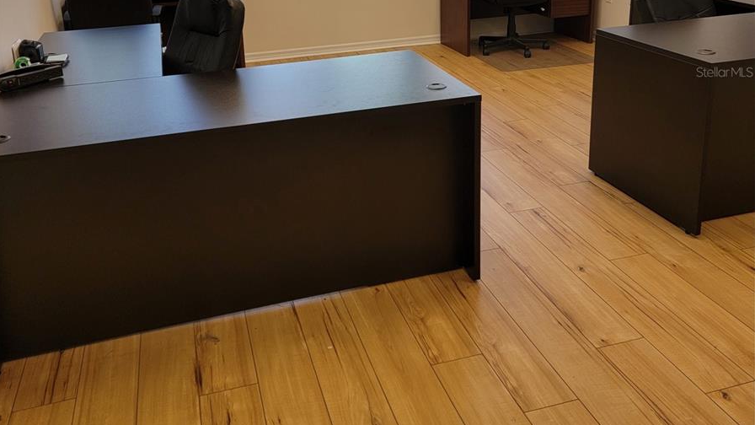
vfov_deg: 32.6
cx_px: 377
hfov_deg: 56.6
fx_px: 701
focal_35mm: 35
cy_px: 72
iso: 80
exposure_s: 1/120
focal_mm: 6.7
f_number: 1.8
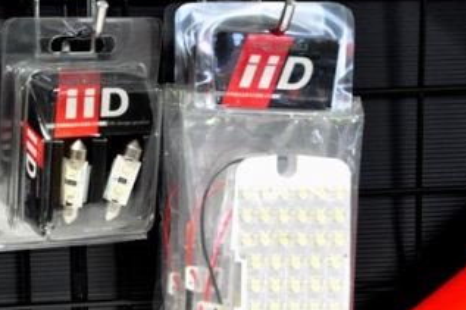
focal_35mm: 133
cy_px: 248
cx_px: 119
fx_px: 1721
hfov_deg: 15.4
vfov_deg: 10.3
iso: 3200
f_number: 5.6
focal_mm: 48
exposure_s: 1/125
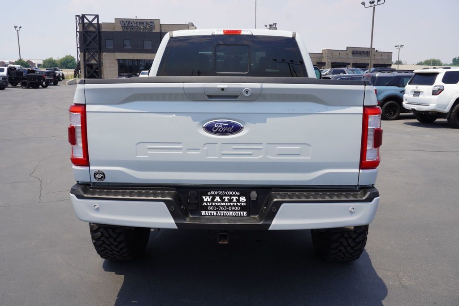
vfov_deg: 40.0
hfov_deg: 57.2
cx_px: 230
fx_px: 421
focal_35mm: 33
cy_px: 153
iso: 100
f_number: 10
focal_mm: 22
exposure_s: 1/125
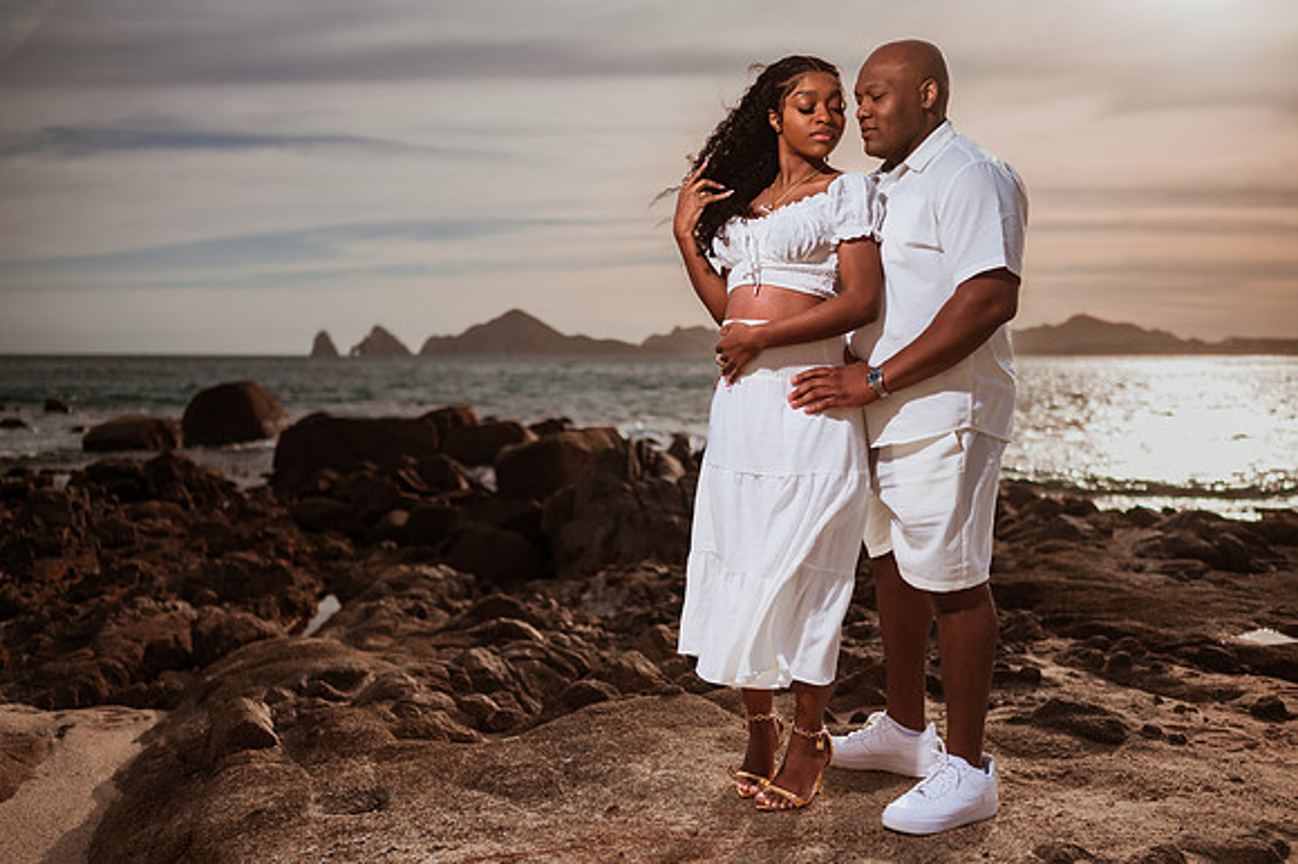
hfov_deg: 53.2
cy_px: 432
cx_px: 649
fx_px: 1295
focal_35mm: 36
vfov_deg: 36.9
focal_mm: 35
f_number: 1.8
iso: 80
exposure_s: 1/8000
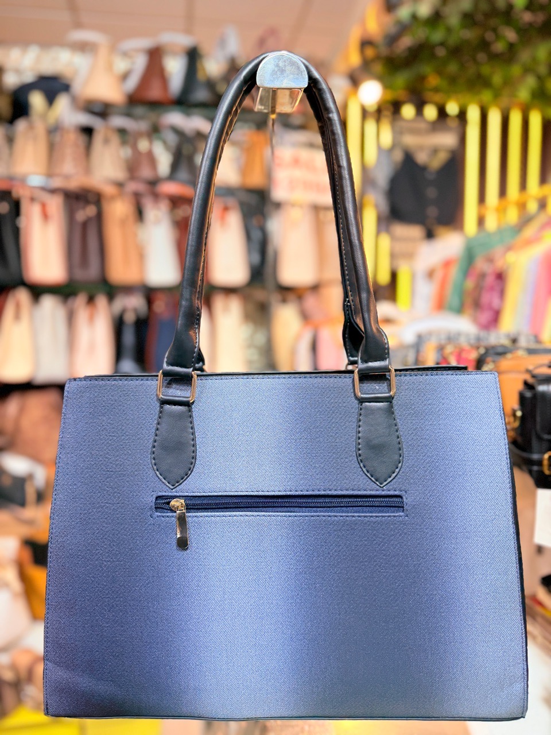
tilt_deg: -6.1
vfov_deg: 71.6
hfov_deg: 56.8
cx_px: 276
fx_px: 509
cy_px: 368
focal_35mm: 24
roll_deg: -0.3
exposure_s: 1/100
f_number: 1.78
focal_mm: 6.76
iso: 100
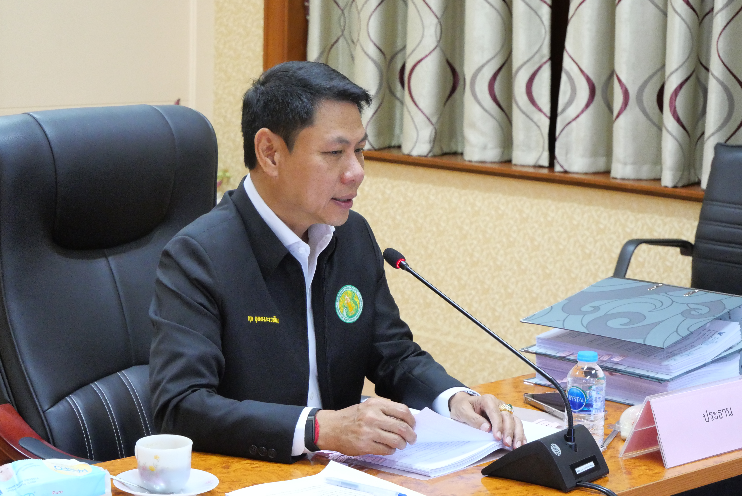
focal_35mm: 89
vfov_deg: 15.4
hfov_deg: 22.9
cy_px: 248
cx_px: 371
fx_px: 1835
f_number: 5.6
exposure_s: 1/25
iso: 3200
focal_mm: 43
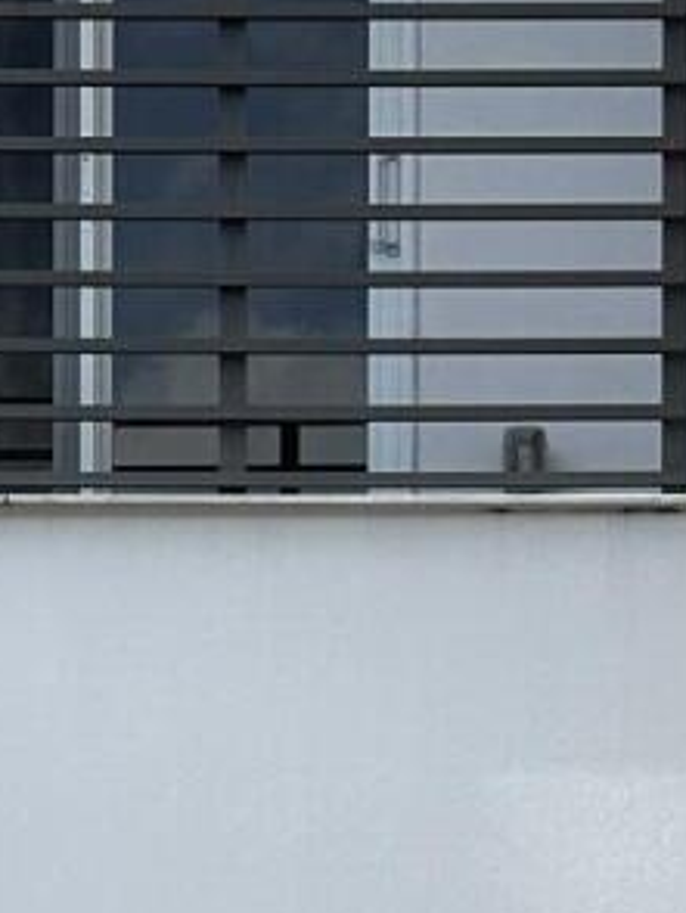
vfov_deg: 11.7
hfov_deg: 9.1
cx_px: 469
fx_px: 4301
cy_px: 1304
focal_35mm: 163
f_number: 1.78
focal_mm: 6.86
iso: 80
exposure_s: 1/2469
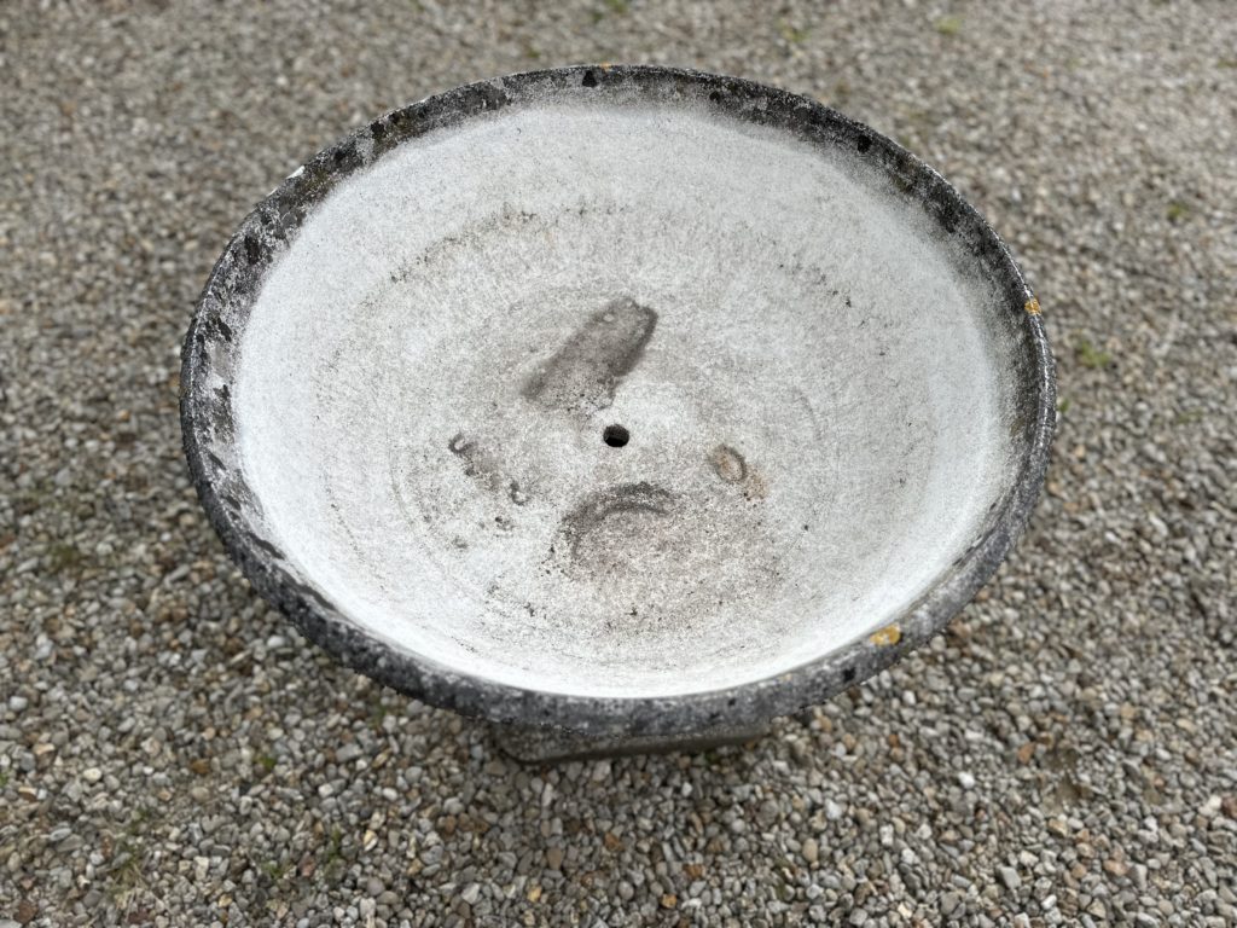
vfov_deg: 56.8
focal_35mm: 24
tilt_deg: -55.6
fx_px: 858
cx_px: 618
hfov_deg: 71.6
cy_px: 464
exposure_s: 1/1029
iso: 80
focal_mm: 6.86
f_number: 1.78
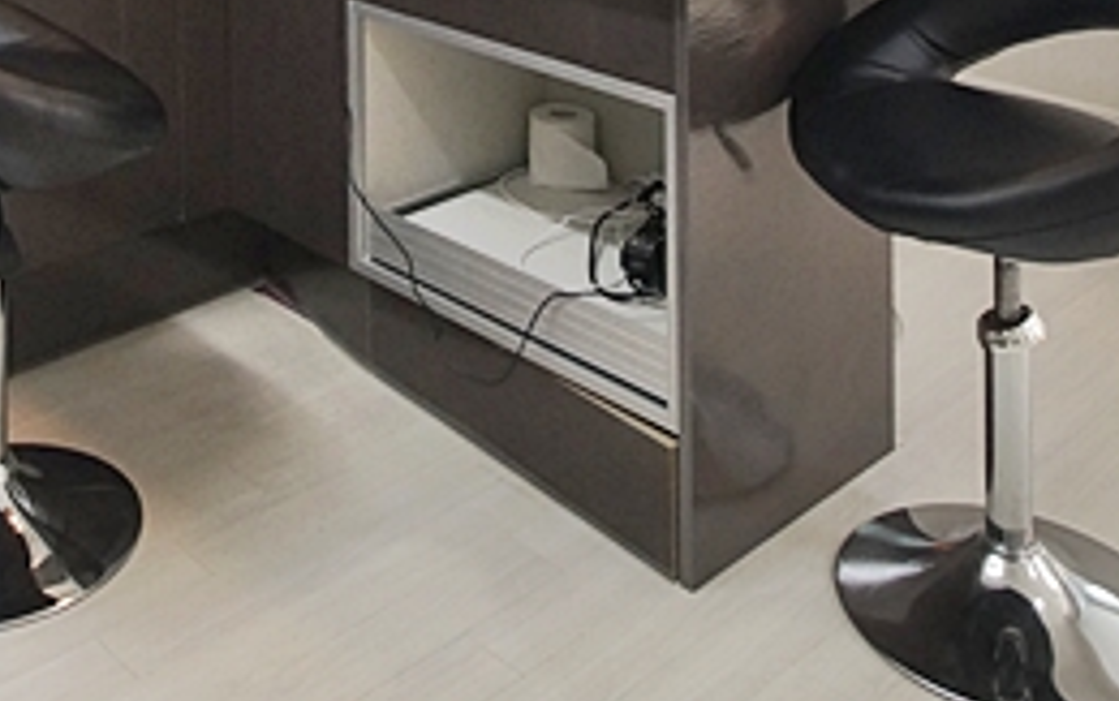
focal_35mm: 47
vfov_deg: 22.0
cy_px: -396
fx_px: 1435
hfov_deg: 42.2
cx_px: 409
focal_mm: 10
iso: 800
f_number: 9
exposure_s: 1/25
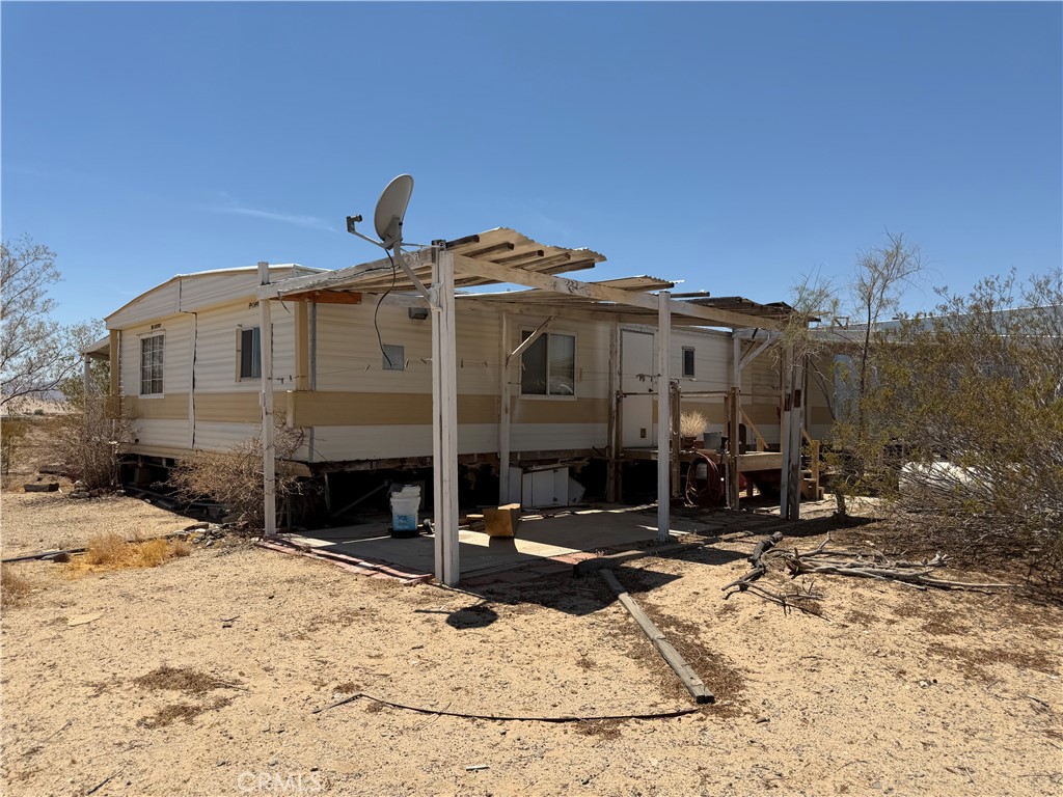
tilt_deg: +0.6
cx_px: 532
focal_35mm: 24
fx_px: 737
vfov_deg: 56.8
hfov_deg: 71.6
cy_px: 398
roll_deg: +0.6
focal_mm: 6.76
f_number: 1.78
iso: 80
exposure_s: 1/6173
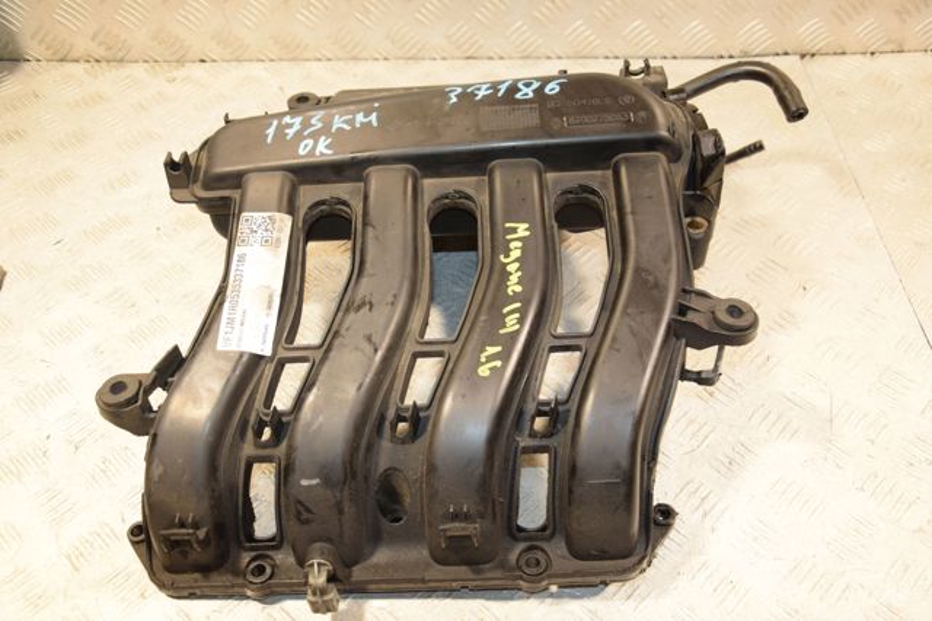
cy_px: 310
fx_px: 931
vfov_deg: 36.8
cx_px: 466
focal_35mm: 36
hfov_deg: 53.2
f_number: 5
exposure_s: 1/160
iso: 800
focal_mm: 24
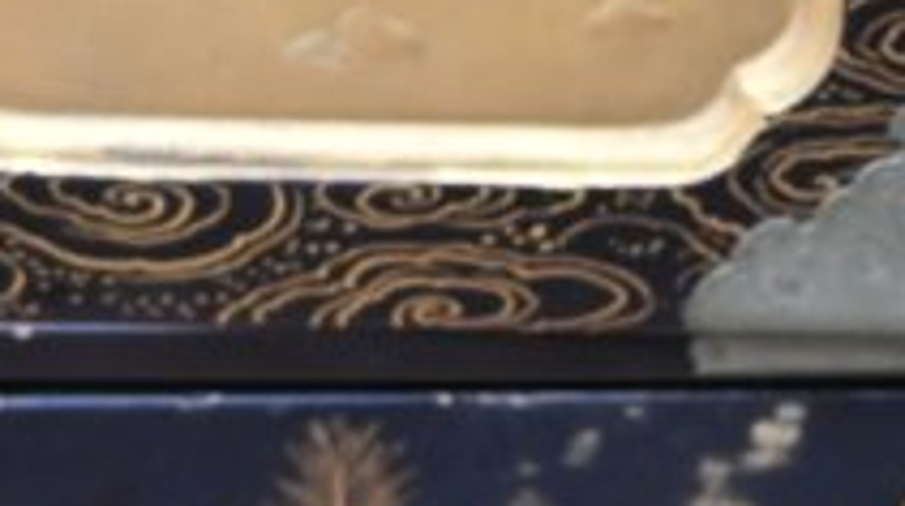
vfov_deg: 6.2
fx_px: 4613
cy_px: -399
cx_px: 884
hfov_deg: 11.1
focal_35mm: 192
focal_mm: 21.5
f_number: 3.5
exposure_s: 1/160
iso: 400
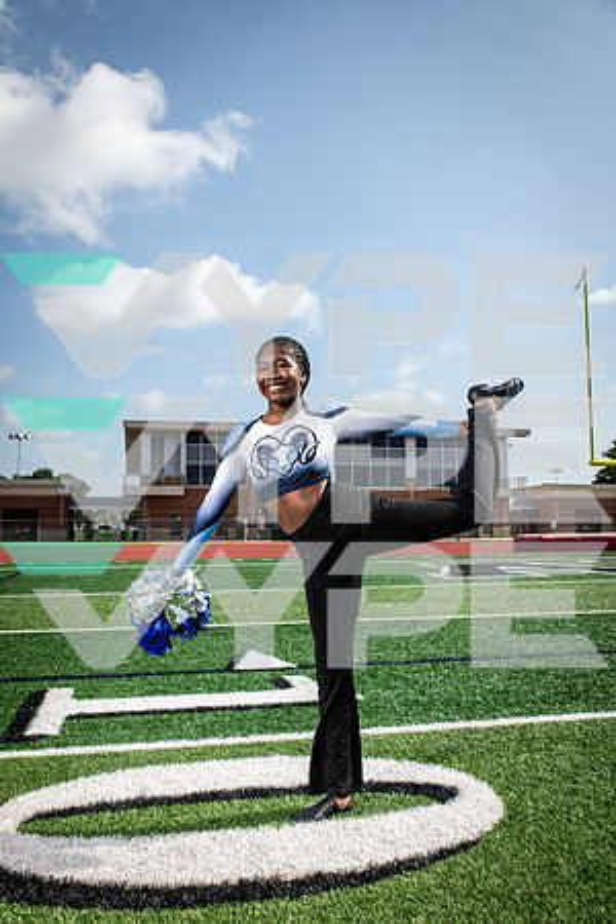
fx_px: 821
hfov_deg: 41.1
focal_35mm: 32
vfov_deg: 58.7
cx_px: 308
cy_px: 462
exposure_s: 1/400
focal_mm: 32
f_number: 7.1
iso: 125
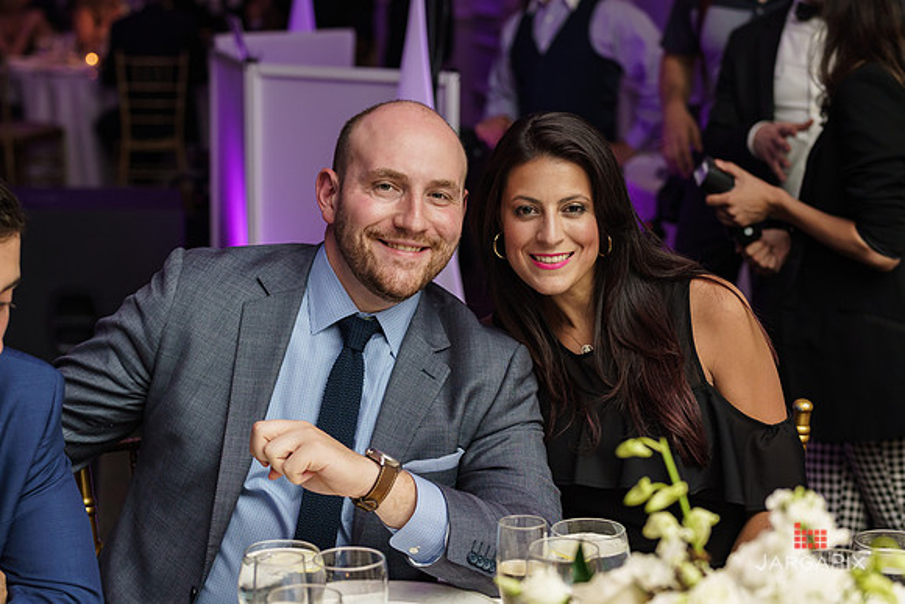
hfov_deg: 27.0
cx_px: 452
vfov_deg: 18.2
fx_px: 1886
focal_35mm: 75
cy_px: 302
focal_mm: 50
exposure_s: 1/250
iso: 500
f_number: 2.5
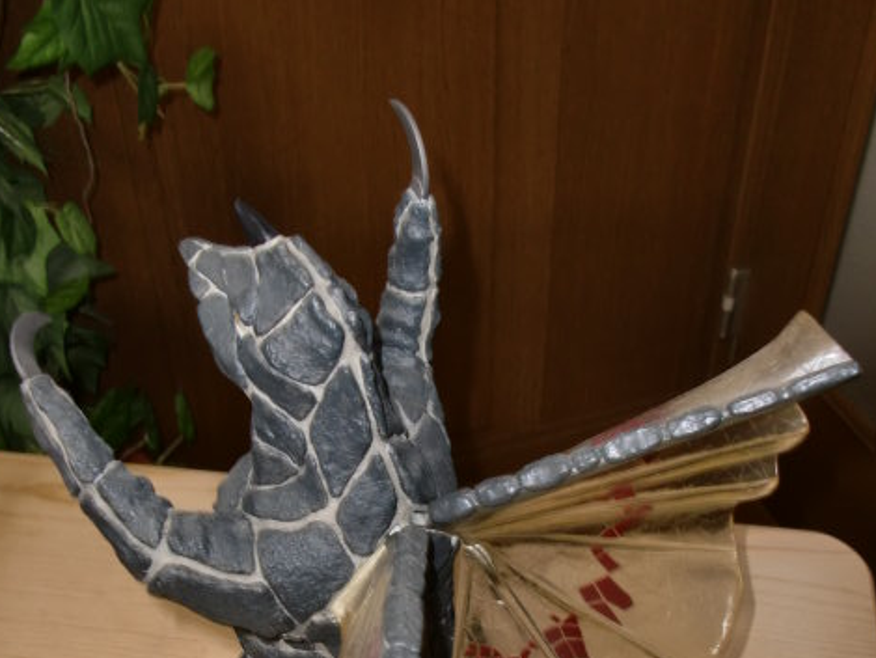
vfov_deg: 29.2
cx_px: 436
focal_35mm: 49
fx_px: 1241
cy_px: 492
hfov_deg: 38.9
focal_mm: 6.3
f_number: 2.8
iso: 100
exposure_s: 1/30
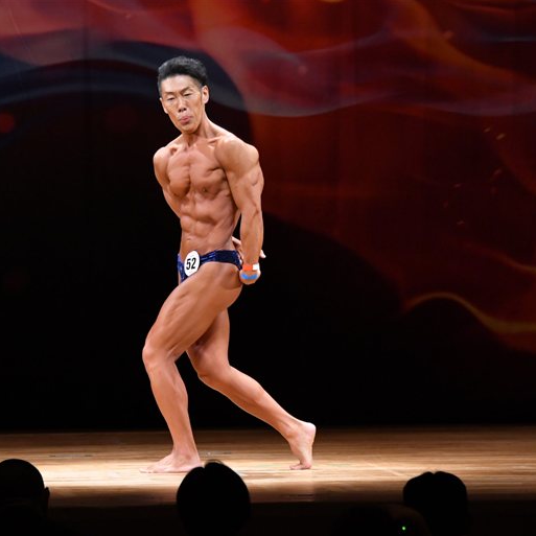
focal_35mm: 289
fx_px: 5063
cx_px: 201
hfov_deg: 6.1
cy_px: 269
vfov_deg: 6.1
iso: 4000
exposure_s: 1/400
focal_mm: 150
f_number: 5.6
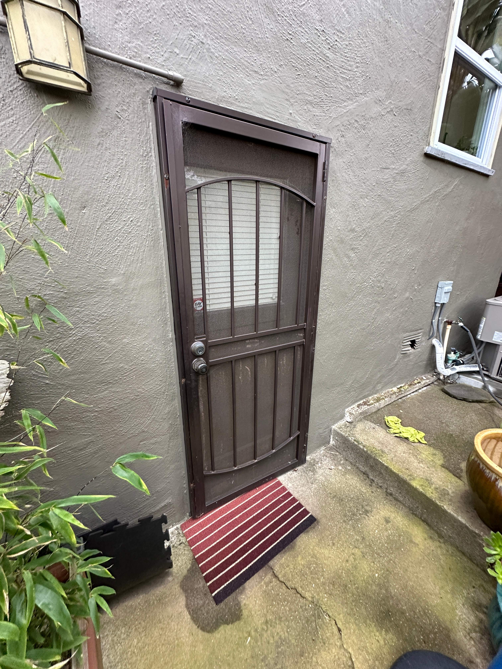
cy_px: 334
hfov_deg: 85.7
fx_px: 271
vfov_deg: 102.1
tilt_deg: -16.9
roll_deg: -0.4
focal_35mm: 14
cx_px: 251
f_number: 2.2
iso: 250
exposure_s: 1/99
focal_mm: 2.22
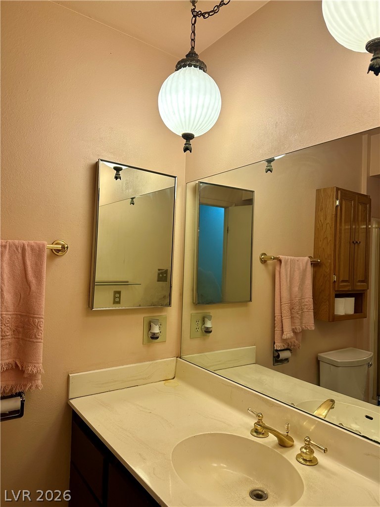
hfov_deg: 56.8
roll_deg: -1.7
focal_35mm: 24
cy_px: 254
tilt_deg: +3.6
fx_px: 351
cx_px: 190
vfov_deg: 71.6
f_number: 1.78
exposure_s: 1/120
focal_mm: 6.86
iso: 160
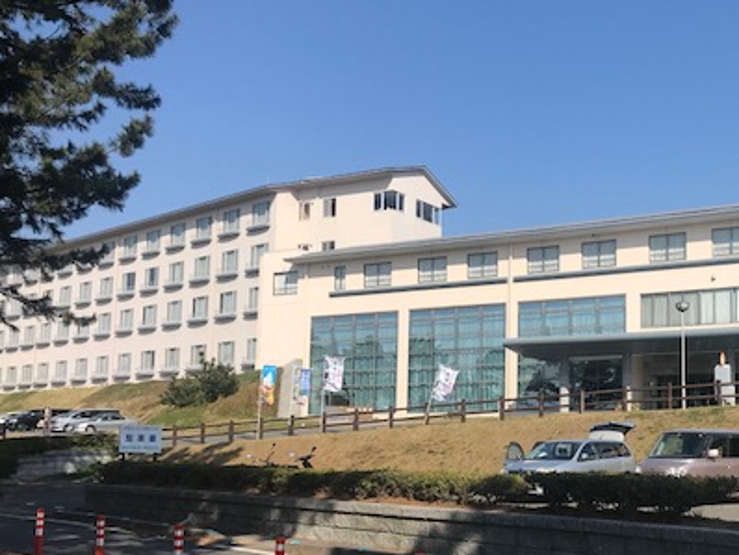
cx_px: 590
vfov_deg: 32.1
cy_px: 351
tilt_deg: +7.4
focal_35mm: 45
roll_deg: +0.0
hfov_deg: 40.3
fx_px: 961
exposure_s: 1/3096
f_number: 1.8
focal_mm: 3.99
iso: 20
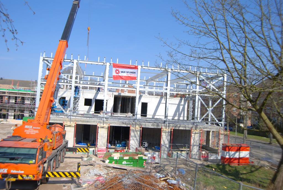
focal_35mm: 30
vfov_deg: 43.8
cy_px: 95
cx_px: 142
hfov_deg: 61.8
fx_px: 236
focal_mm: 20
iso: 100
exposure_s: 1/640
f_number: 4.5
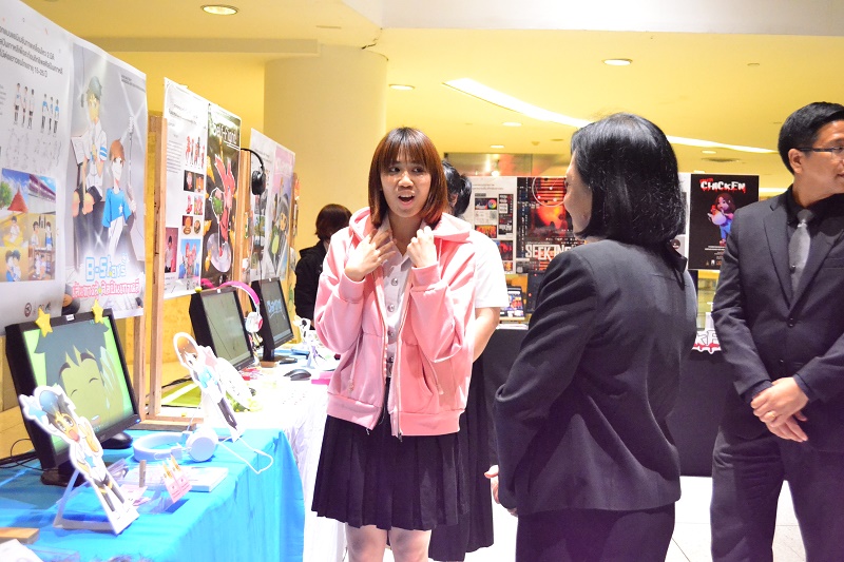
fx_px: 844
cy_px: 281
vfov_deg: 36.9
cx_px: 422
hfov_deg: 53.1
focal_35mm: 36
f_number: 4.5
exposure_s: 1/80
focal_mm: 24
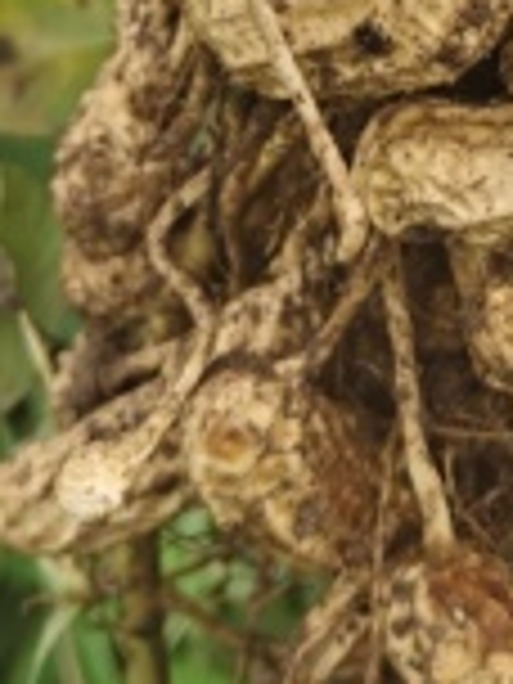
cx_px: 742
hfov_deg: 8.6
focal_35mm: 169
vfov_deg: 10.7
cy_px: -686
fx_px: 3339
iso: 50
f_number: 1.8
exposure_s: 1/450
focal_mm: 5.59
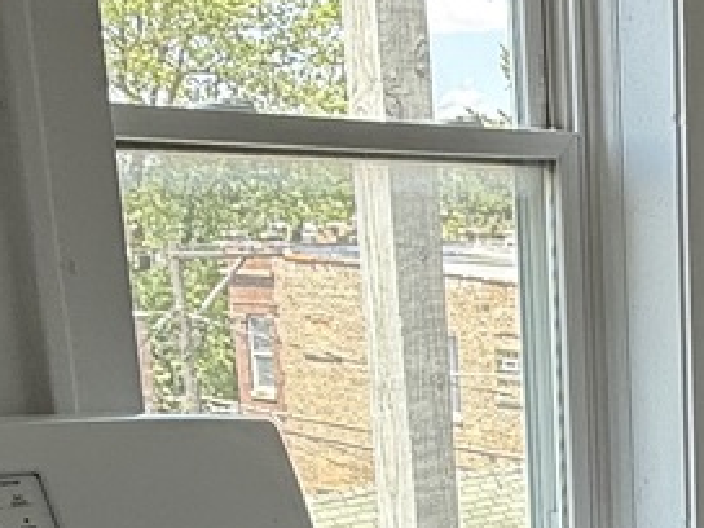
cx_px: 898
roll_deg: -0.1
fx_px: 1505
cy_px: 598
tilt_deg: -13.0
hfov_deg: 23.5
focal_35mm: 74
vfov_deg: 19.0
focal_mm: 2.22
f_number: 2.2
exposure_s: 1/100
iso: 40
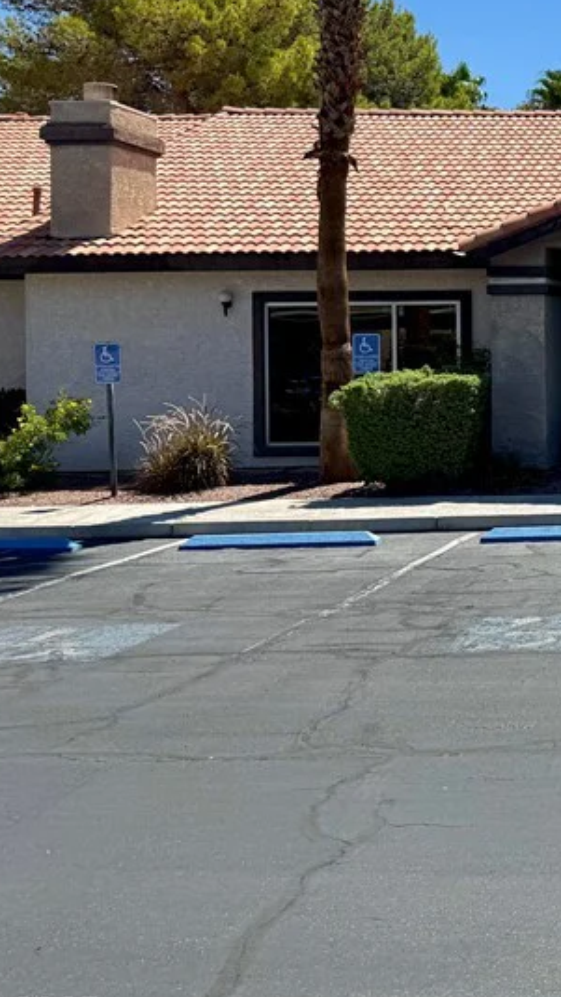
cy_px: 339
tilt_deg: -0.3
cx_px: 867
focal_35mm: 50
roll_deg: +1.7
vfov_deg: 40.8
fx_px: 1322
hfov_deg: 20.2
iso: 80
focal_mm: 6.76
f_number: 1.78
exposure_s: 1/4049
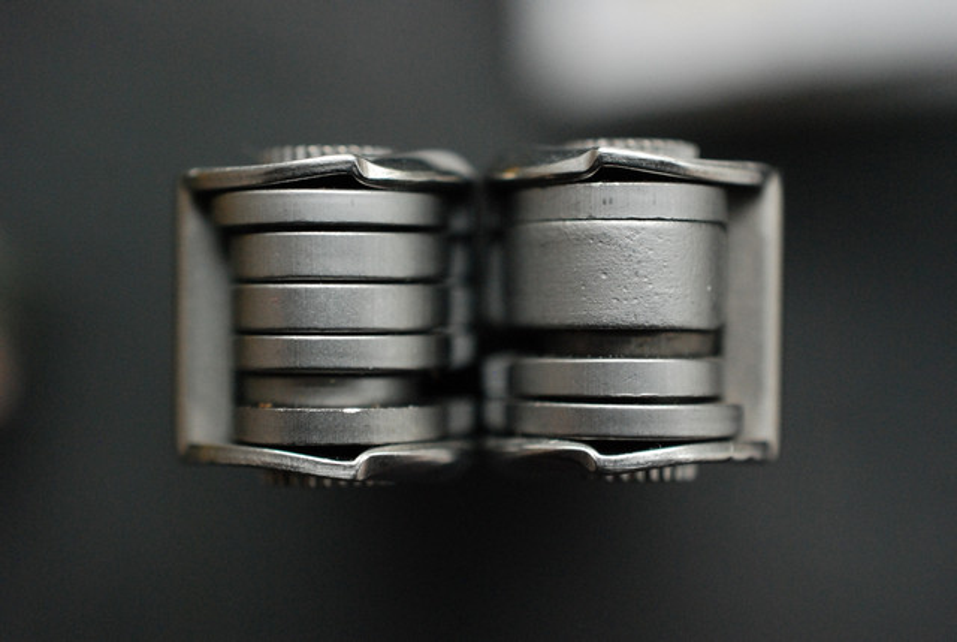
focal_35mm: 60
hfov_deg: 33.3
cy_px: 321
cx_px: 478
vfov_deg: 22.7
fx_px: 1598
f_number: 5
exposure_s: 1/80
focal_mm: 40
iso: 1250
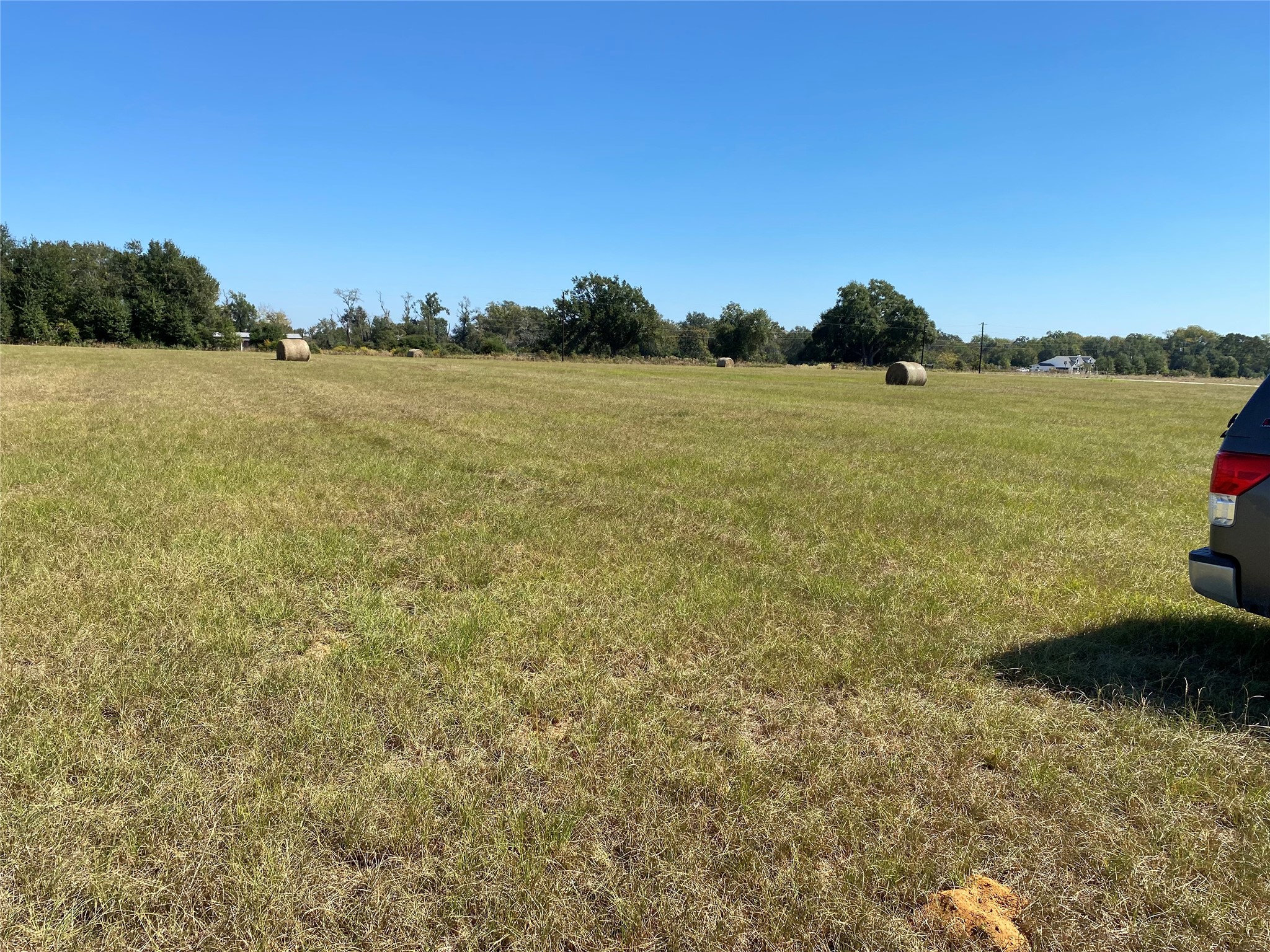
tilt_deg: -8.2
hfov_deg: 67.3
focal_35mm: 26
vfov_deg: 53.1
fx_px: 954
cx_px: 635
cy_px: 476
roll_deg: -1.1
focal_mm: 4.25
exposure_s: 1/2817
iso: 32
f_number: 1.8
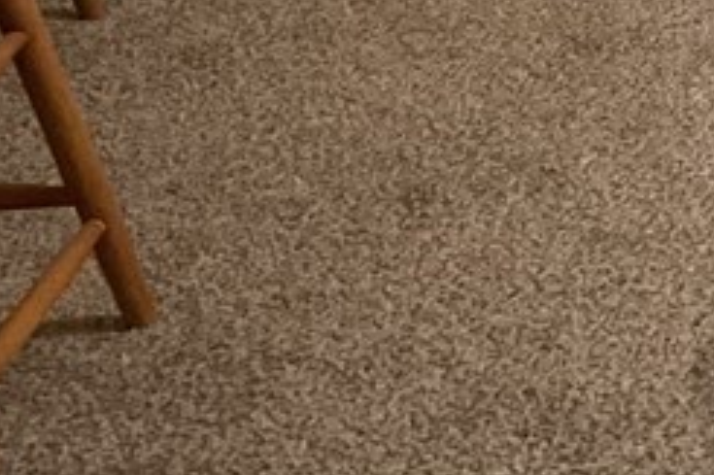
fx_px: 2497
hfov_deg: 14.7
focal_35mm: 126
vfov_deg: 10.1
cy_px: -469
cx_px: 1201
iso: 250
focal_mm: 3
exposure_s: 1/60
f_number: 1.8
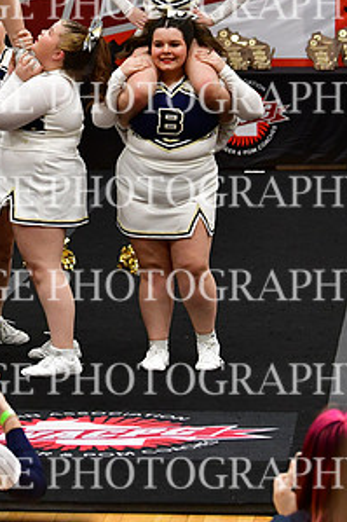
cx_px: 36
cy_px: 51
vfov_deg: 8.8
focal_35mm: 233
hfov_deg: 5.9
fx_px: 3372
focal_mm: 80
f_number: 4
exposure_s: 1/500
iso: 4000
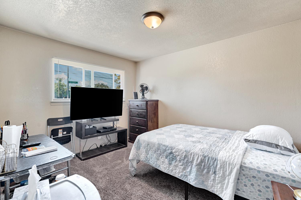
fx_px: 134
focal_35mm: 16
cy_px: 100
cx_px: 150
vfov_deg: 73.7
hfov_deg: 96.8
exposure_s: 1/3.33
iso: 640
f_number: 7.1
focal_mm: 16
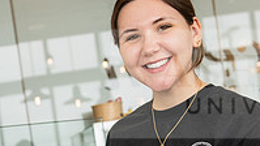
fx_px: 841
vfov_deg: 9.8
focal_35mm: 122
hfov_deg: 17.5
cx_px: 71
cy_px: 187
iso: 500
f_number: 3.5
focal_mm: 40
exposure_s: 1/200
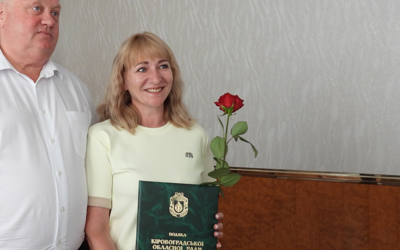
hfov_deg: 47.6
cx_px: 103
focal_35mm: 40
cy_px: 115
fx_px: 436
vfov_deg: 32.0
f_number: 2.8
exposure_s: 1/30
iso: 250
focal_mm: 4.3
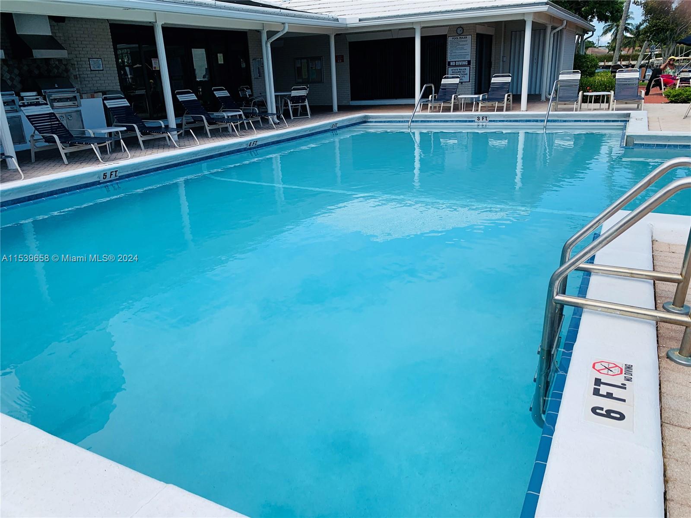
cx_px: 346
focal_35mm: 26
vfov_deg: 53.1
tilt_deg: -20.7
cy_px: 259
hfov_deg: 67.3
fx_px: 519
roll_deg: +3.8
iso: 25
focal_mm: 4.25
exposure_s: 1/1953
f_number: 1.8
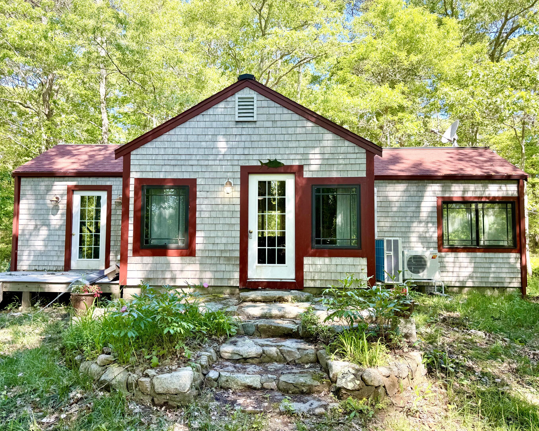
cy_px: 221
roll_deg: +0.4
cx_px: 260
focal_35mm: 26
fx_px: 415
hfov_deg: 66.0
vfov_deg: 54.9
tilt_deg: +3.9
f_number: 1.78
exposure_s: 1/385
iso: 80
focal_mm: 6.76
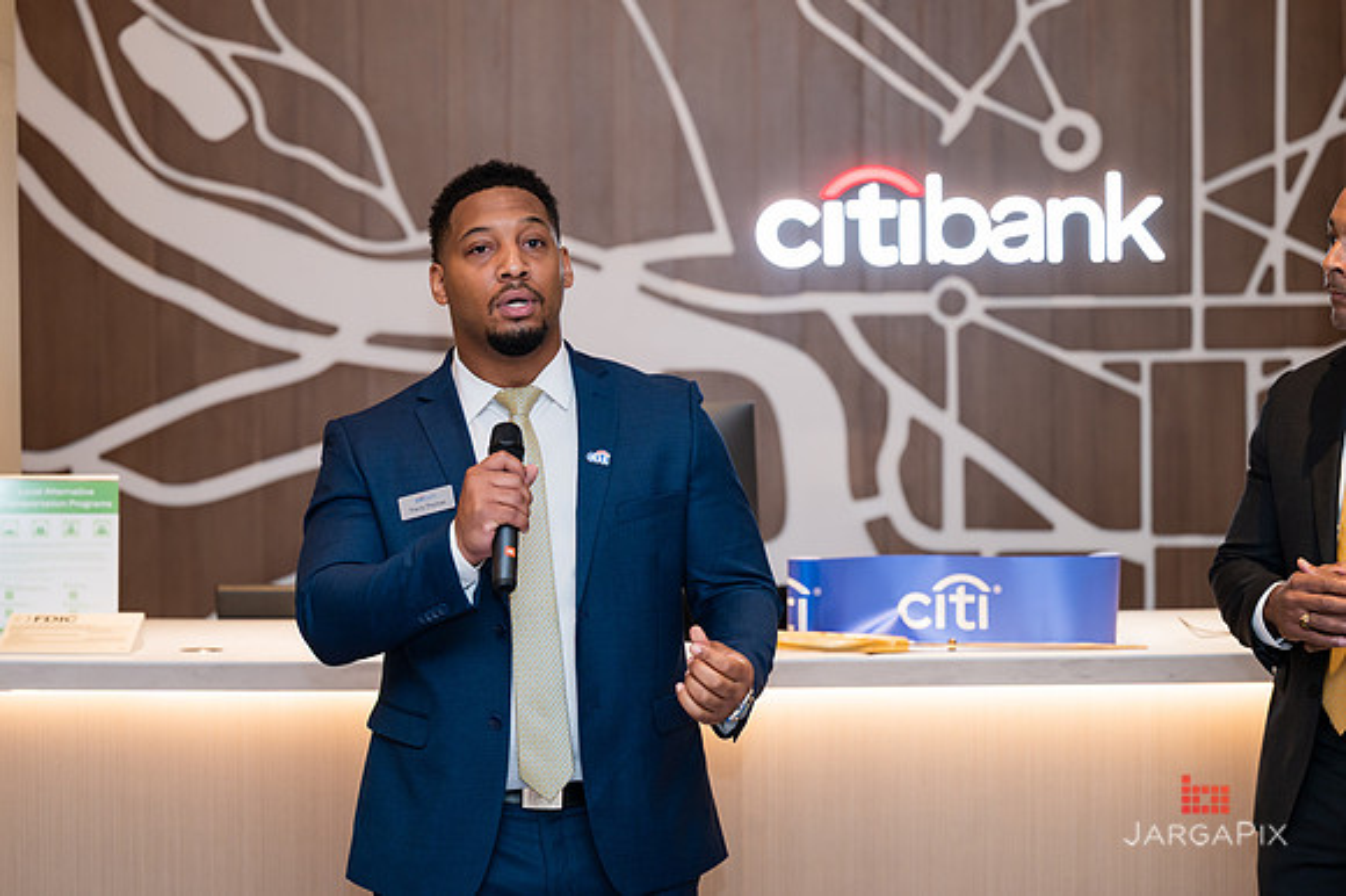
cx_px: 642
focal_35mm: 86
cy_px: 428
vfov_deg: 15.8
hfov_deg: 23.6
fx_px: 3218
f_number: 3.2
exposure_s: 1/160
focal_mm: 81
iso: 400
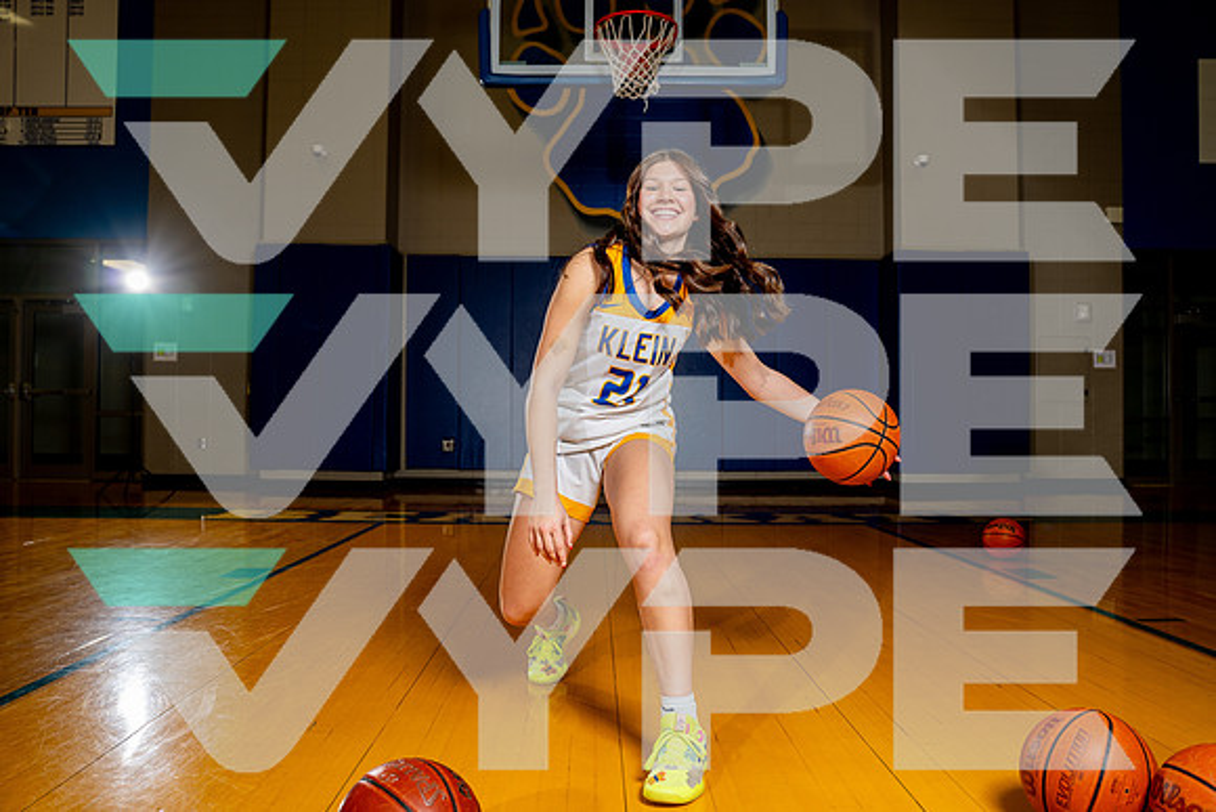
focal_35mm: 27
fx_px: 912
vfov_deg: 48.0
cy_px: 406
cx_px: 608
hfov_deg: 67.4
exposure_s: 1/250
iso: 160
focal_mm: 27
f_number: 4
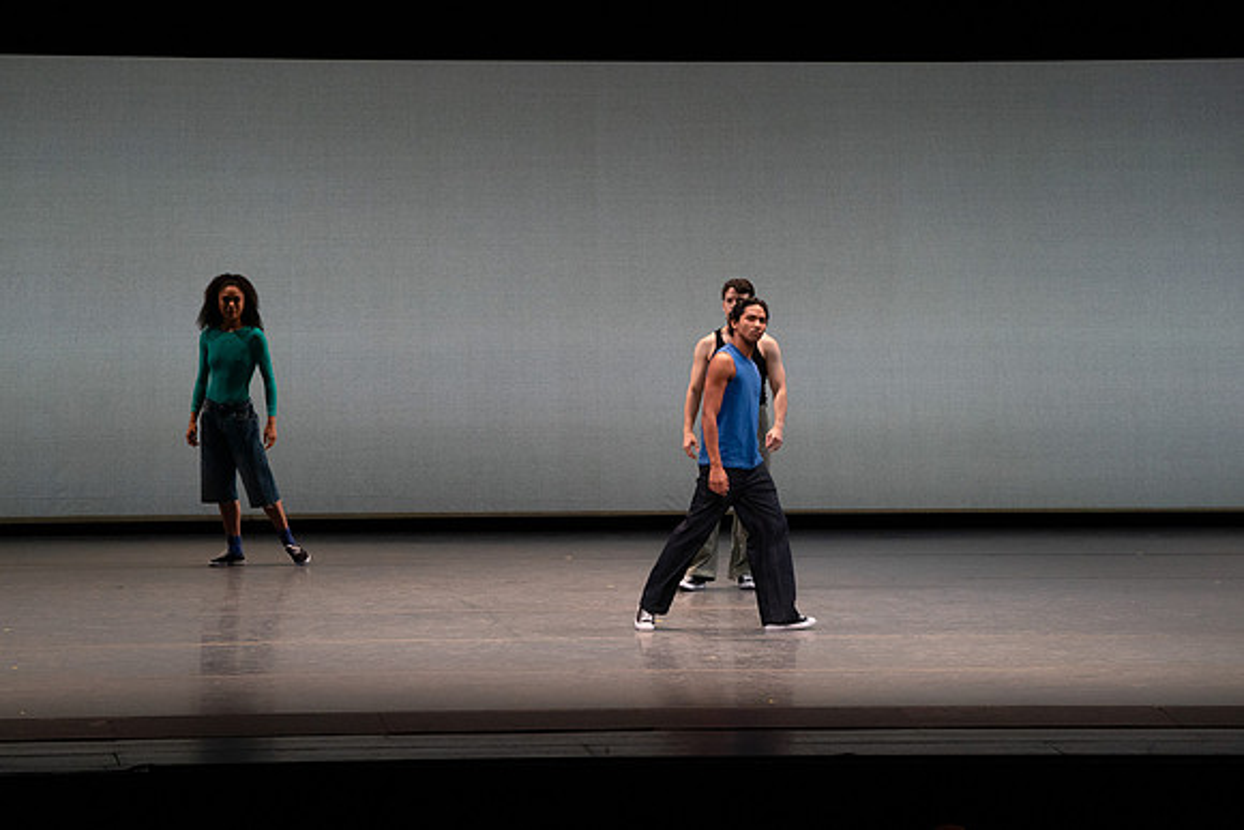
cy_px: 415
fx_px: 7120
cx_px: 622
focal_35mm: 206
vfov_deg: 6.7
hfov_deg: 10.0
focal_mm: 206
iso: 5000
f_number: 9
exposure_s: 1/400
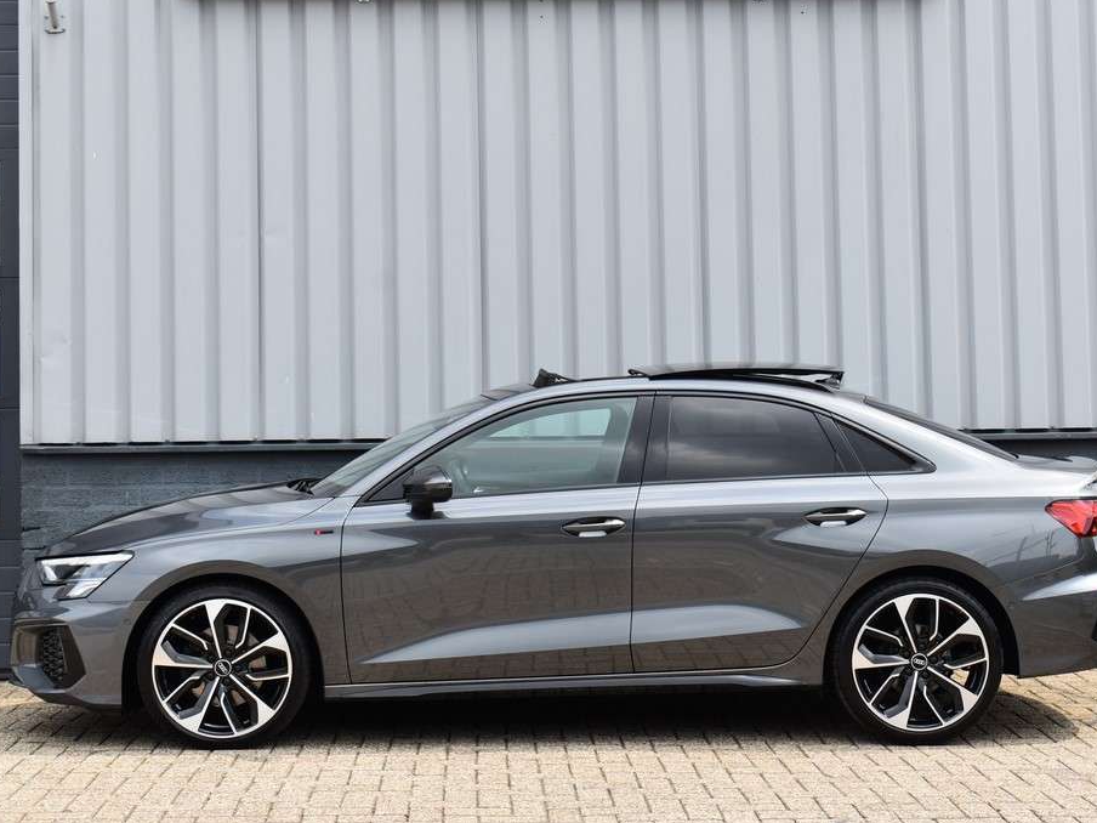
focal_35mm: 74
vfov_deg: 20.0
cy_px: 410
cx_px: 568
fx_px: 2331
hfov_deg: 26.5
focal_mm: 45
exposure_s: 1/250
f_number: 8
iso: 200
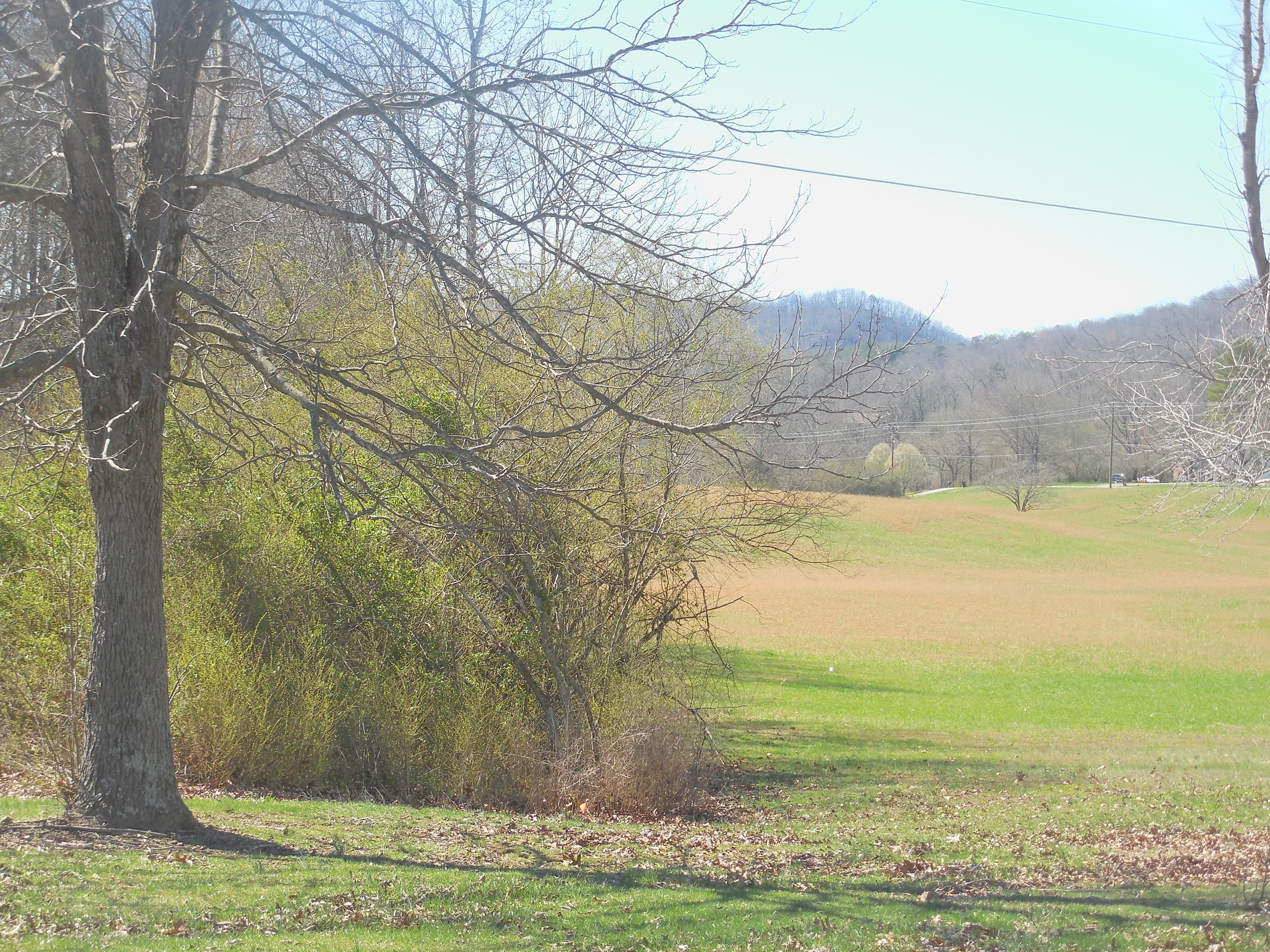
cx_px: 635
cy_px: 476
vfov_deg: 16.6
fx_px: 3265
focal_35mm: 89
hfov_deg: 22.0
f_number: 4.6
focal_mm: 16
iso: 125
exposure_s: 1/250
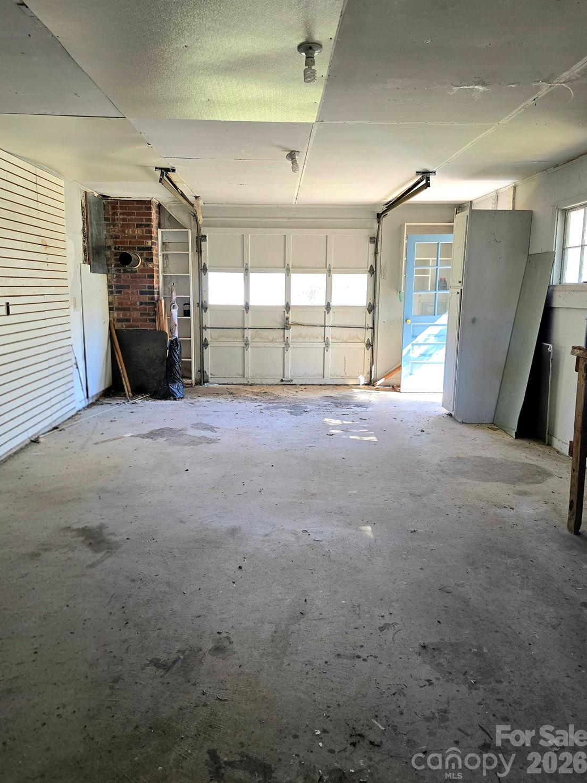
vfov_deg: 71.6
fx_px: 543
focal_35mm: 24
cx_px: 285
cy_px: 376
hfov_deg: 56.8
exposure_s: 1/182
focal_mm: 6.3
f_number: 1.7
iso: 125
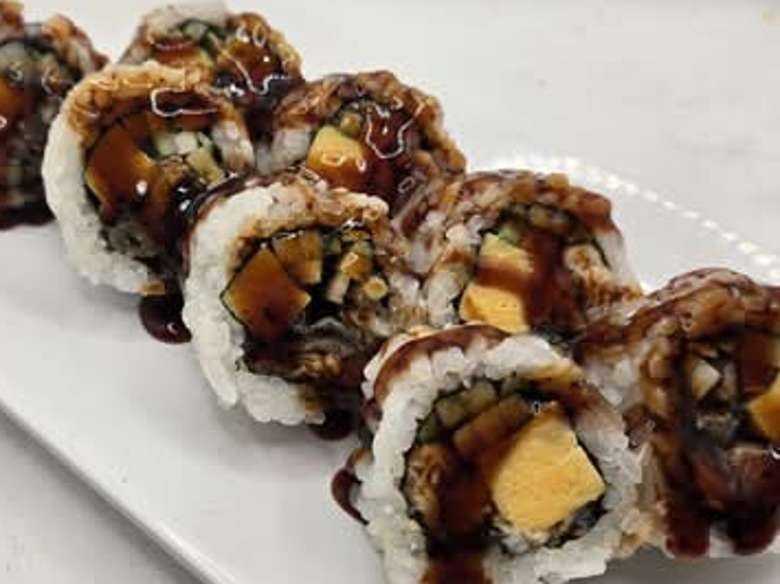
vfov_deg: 37.7
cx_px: 281
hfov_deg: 48.4
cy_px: 263
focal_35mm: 38
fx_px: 856
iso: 25
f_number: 1.8
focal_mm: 5.4
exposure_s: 1/304
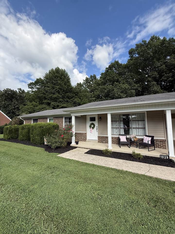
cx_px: 88
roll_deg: -0.5
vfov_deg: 102.1
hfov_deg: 85.7
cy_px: 117
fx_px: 94
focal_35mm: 14
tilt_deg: +5.1
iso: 64
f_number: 2.2
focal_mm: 2.22
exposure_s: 1/1001
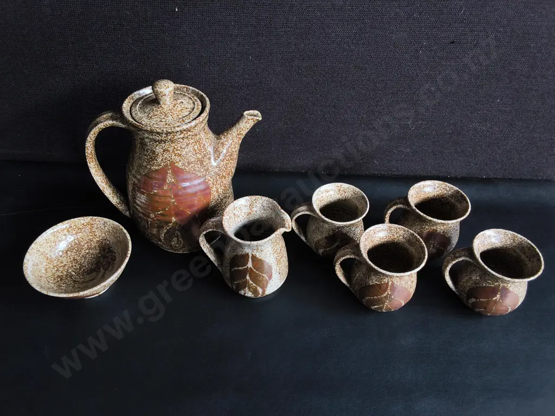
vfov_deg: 51.4
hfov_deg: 65.3
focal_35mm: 27
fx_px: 433
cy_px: 208
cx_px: 278
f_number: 2
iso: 80
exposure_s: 1/120
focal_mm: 2.87
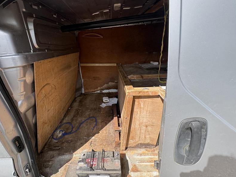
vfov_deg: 77.9
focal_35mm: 16
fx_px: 109
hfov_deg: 94.1
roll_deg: -1.9
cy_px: 81
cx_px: 105
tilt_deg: -15.6
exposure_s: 1/485
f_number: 2.2
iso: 40
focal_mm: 2.22
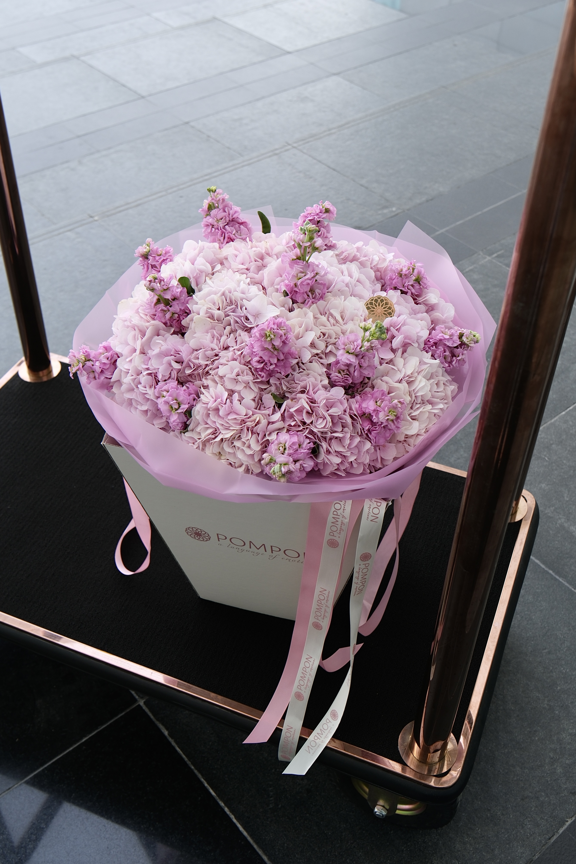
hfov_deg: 36.9
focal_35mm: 36
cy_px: 432
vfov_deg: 53.1
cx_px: 288
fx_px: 864
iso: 200
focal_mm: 24
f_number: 4
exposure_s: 1/125
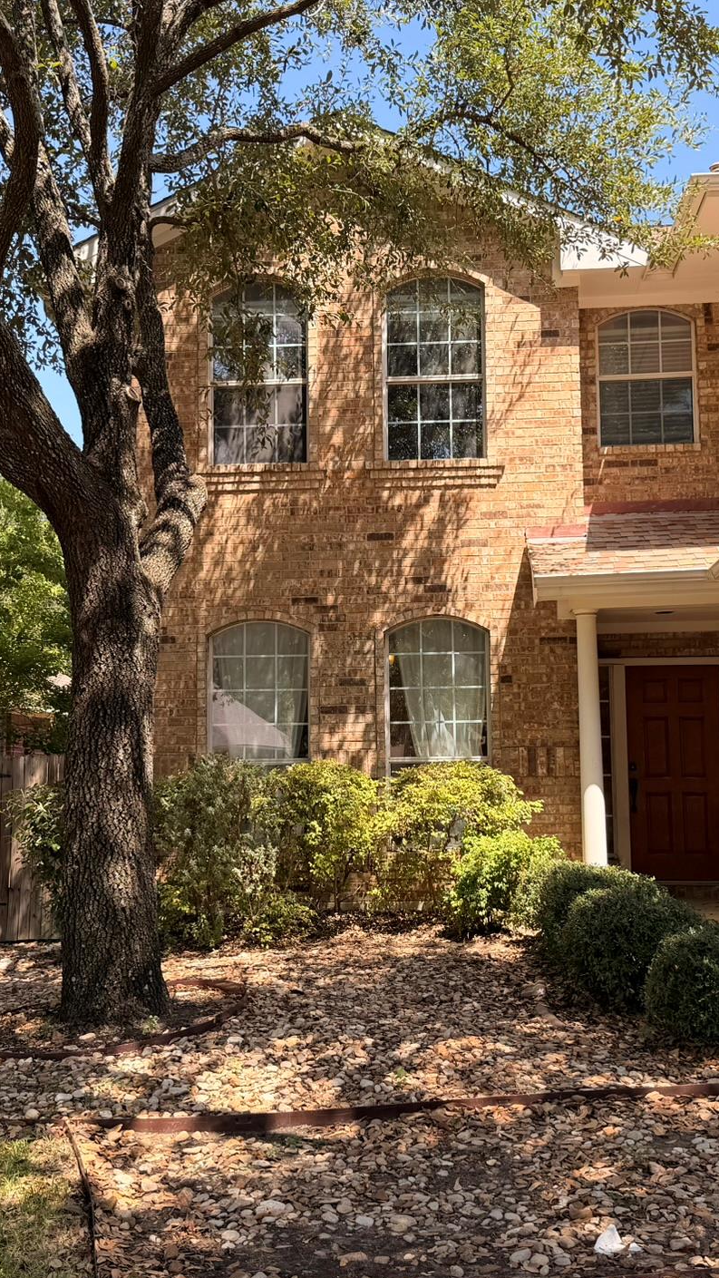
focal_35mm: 38
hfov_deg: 31.2
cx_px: 389
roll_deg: +1.3
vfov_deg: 52.8
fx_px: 1287
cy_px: 638
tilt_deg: +7.7
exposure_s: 1/1192
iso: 80
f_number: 1.78
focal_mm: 6.76
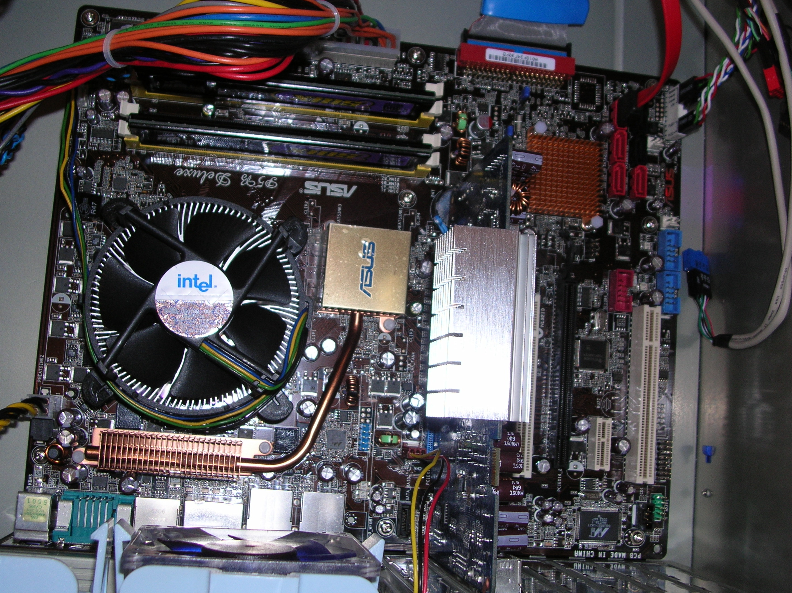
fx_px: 960
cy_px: 296
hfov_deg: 44.8
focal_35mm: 42
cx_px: 396
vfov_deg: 34.3
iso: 50
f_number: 3
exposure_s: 1/60.1
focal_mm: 7.1
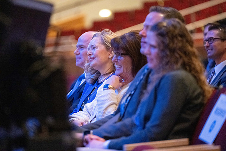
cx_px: 113
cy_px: 76
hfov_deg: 10.3
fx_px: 1256
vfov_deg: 6.9
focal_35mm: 200
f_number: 2.8
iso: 25600
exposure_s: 1/80
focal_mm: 200
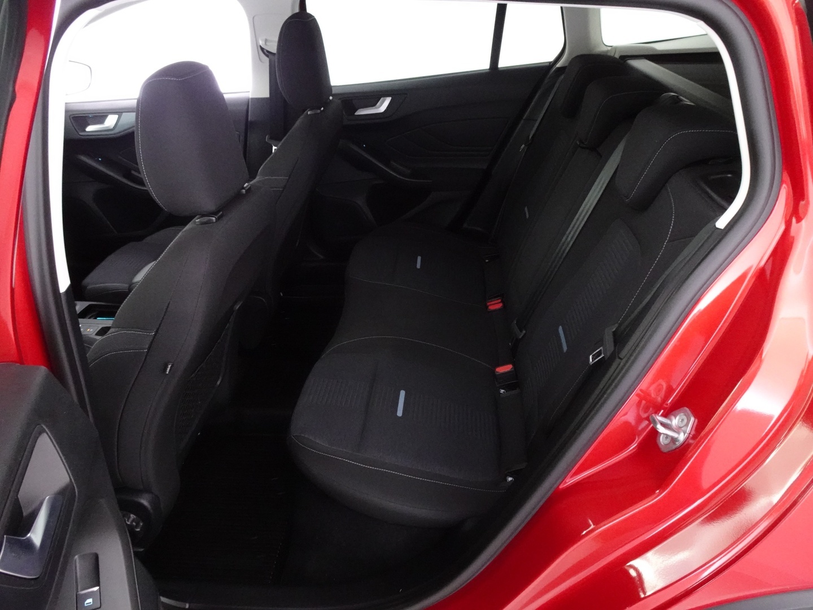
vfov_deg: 56.8
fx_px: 564
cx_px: 406
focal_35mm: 24
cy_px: 305
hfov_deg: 71.6
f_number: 3.5
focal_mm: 4.25
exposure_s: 1/8
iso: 1000
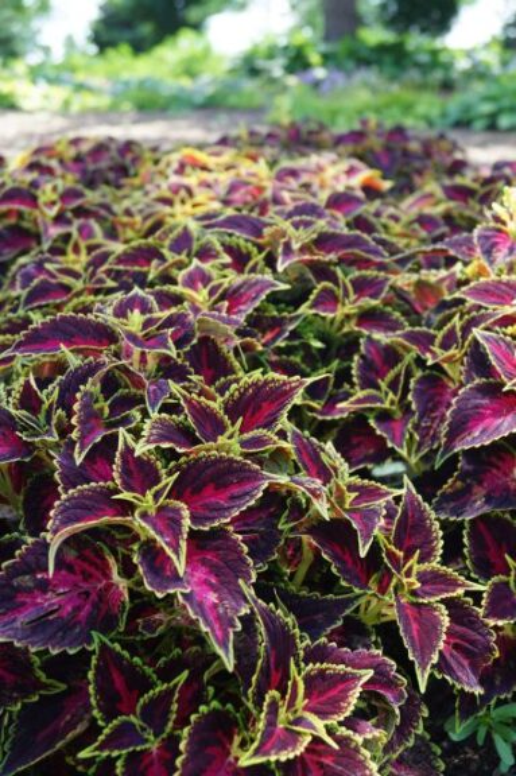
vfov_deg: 43.6
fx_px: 969
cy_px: 388
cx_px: 258
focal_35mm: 45
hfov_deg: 29.8
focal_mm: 30
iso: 100
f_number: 5.6
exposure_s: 1/80
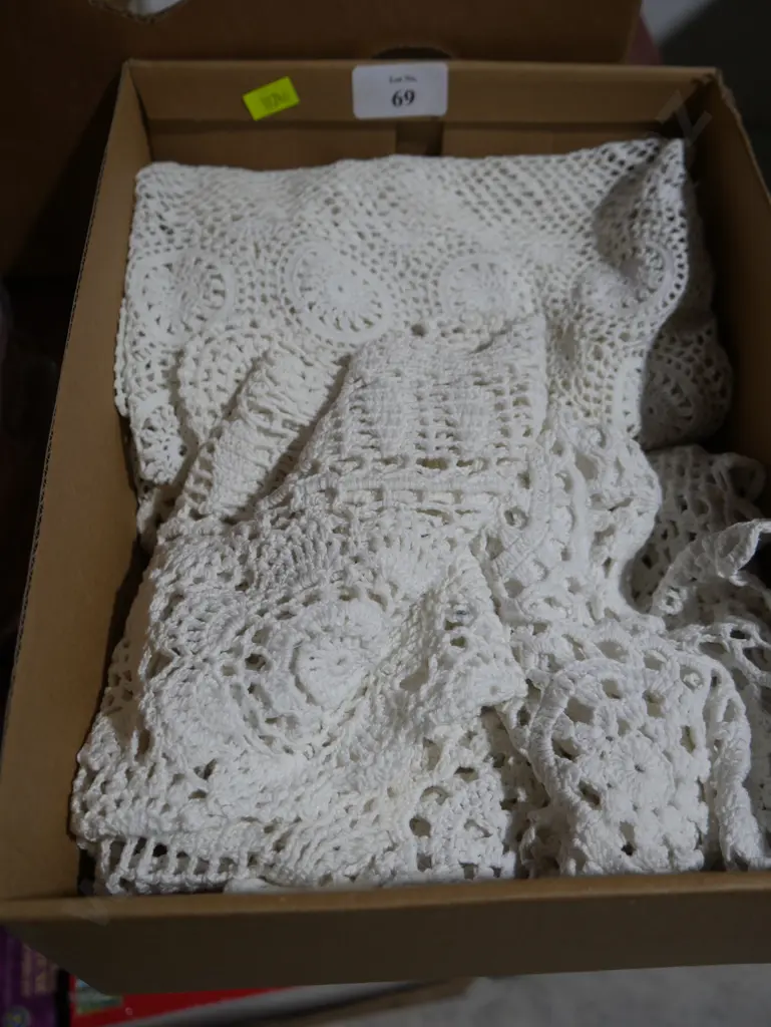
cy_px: 514
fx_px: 950
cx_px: 386
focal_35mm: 32
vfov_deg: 56.8
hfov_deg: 44.2
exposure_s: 1/125
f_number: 4
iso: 200
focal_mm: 16
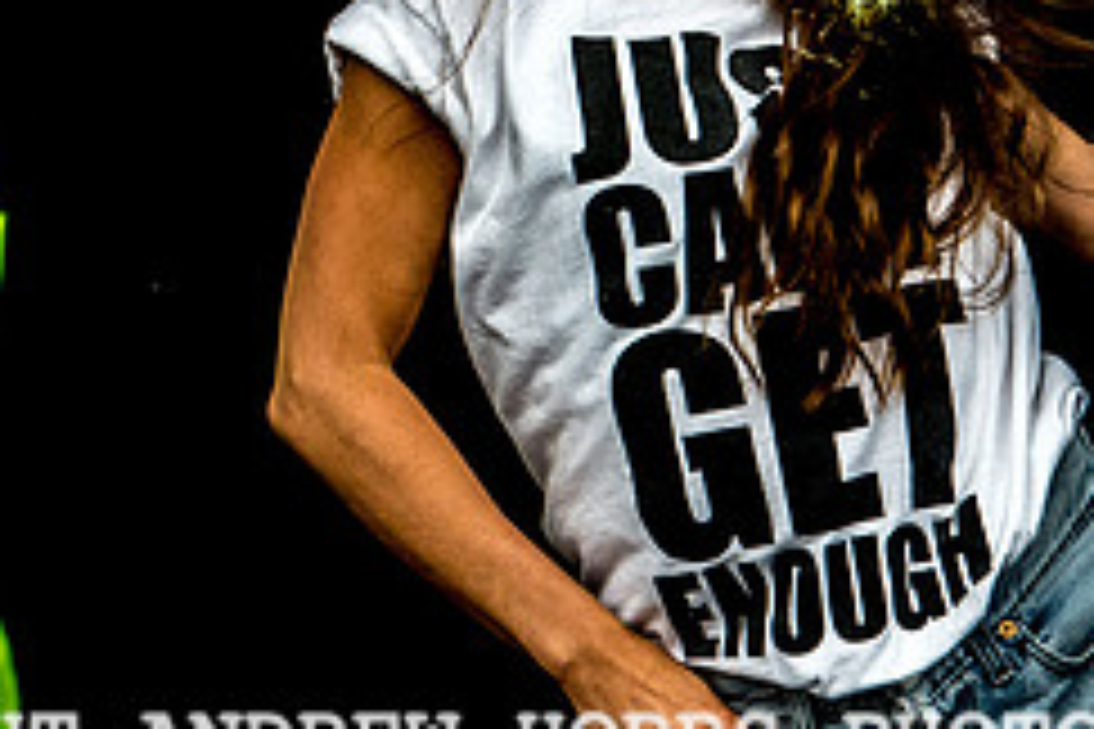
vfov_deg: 3.1
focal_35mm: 448
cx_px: 287
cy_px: -214
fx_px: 13613
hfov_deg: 4.6
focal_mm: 160
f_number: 5.6
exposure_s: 1/800
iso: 4000
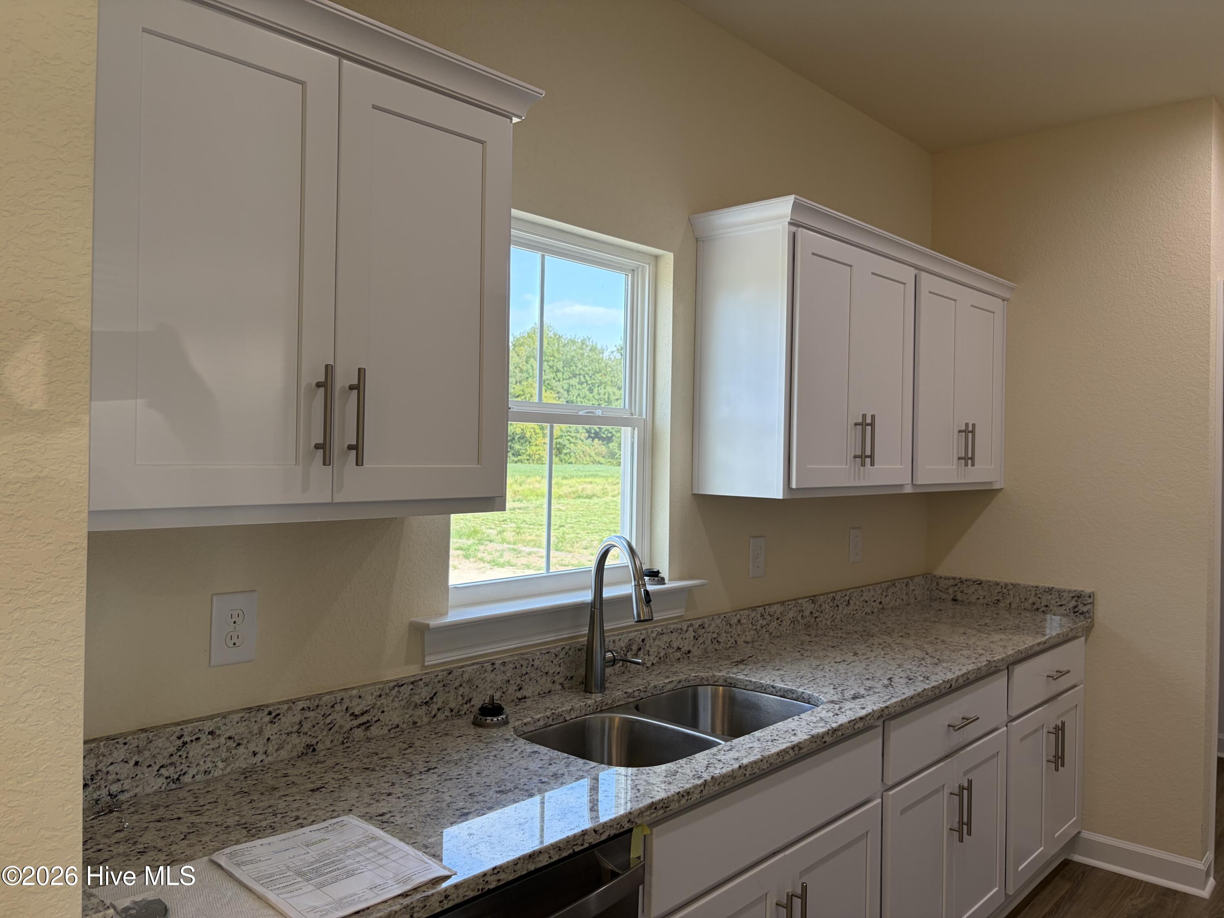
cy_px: 459
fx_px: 919
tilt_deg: +1.0
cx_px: 612
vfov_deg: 53.1
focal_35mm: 26
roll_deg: +0.1
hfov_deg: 67.3
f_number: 1.6
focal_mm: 5.96
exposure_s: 1/170
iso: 50
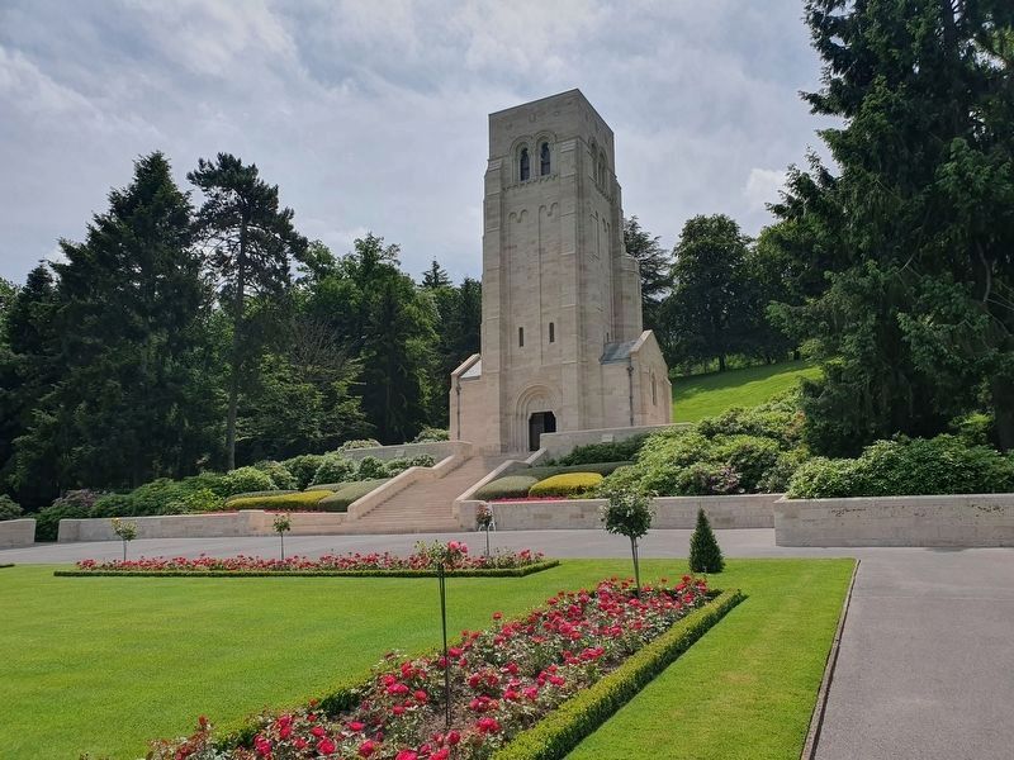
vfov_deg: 53.1
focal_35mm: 26
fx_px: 762
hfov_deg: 67.3
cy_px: 380
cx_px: 507
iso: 50
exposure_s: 1/3200
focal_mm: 4.32
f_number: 2.4
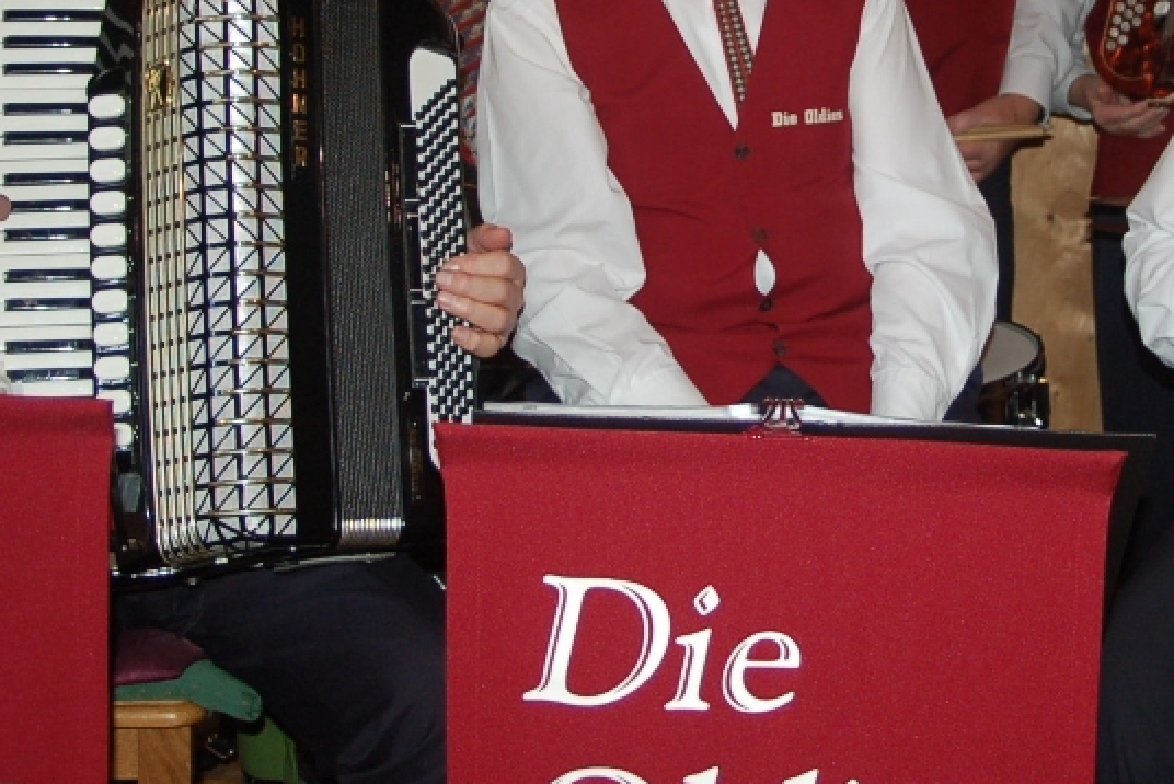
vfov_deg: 20.0
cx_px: 830
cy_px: 92
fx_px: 2186
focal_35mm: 67
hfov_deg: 29.7
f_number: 3.8
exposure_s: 1/60
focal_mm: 20
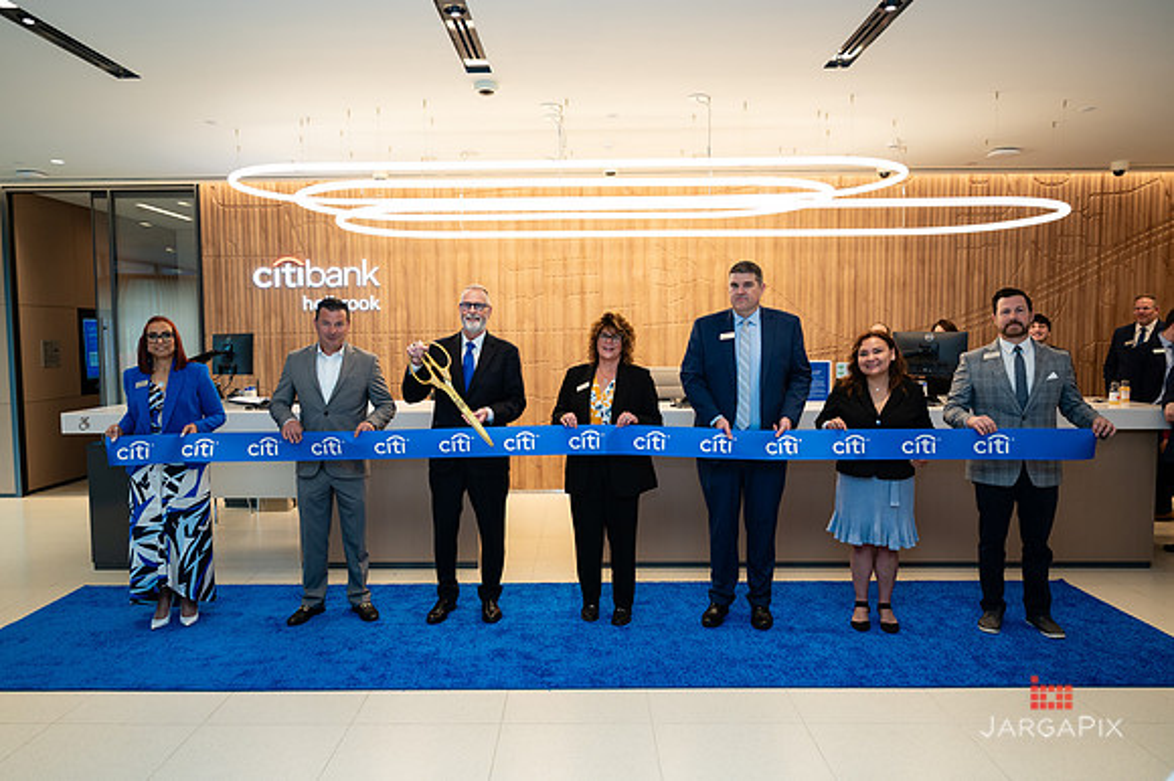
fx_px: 813
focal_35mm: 25
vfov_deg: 51.3
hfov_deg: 71.6
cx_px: 567
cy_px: 393
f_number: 3.5
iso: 500
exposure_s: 1/200
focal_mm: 24
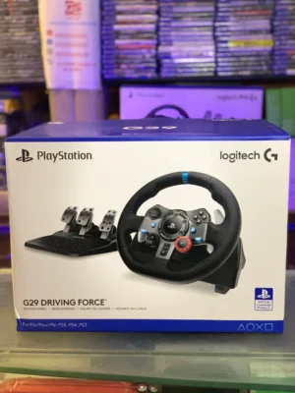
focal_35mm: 52
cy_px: 196
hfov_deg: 28.0
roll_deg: +0.4
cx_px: 148
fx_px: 591
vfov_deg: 36.8
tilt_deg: -12.3
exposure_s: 1/50
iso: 250
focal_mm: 6
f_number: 2.4
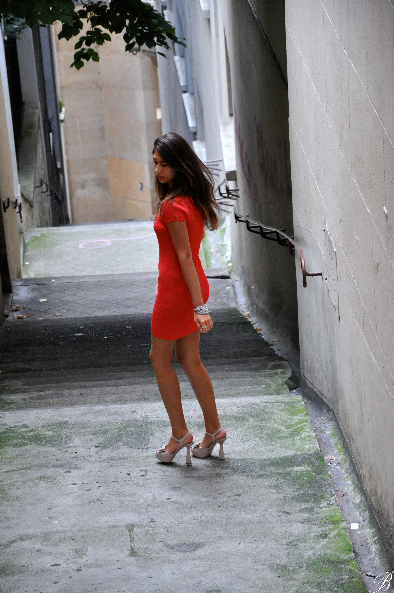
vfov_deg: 13.1
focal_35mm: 158
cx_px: 197
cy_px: 296
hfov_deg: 8.7
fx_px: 2592
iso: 1600
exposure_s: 1/250
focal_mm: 105
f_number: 5.6
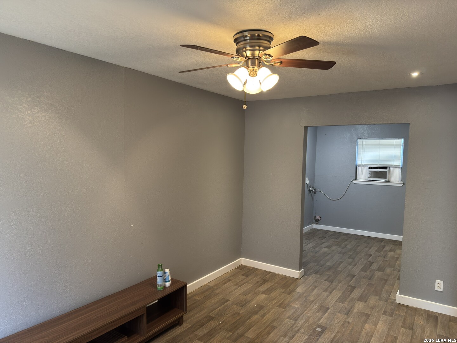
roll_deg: -1.1
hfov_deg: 71.6
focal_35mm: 24
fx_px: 317
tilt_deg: -1.7
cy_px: 172
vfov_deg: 56.8
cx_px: 228
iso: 200
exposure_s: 1/60
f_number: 1.78
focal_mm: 6.76
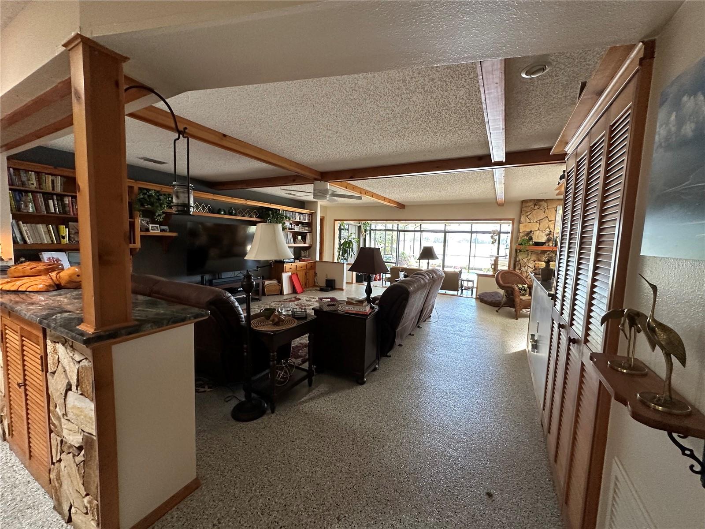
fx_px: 285
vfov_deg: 85.7
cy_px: 264
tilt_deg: -5.1
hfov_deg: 102.1
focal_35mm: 14
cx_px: 352
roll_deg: -1.6
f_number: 2.2
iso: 320
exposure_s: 1/77
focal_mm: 2.22
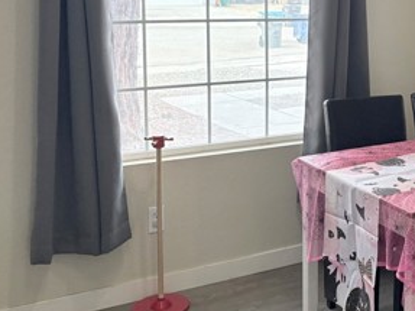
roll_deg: -0.3
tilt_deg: -6.7
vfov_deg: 24.7
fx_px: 695
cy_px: 56
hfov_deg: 30.9
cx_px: 412
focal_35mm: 58
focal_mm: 5.96
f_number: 1.6
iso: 64
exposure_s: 1/206
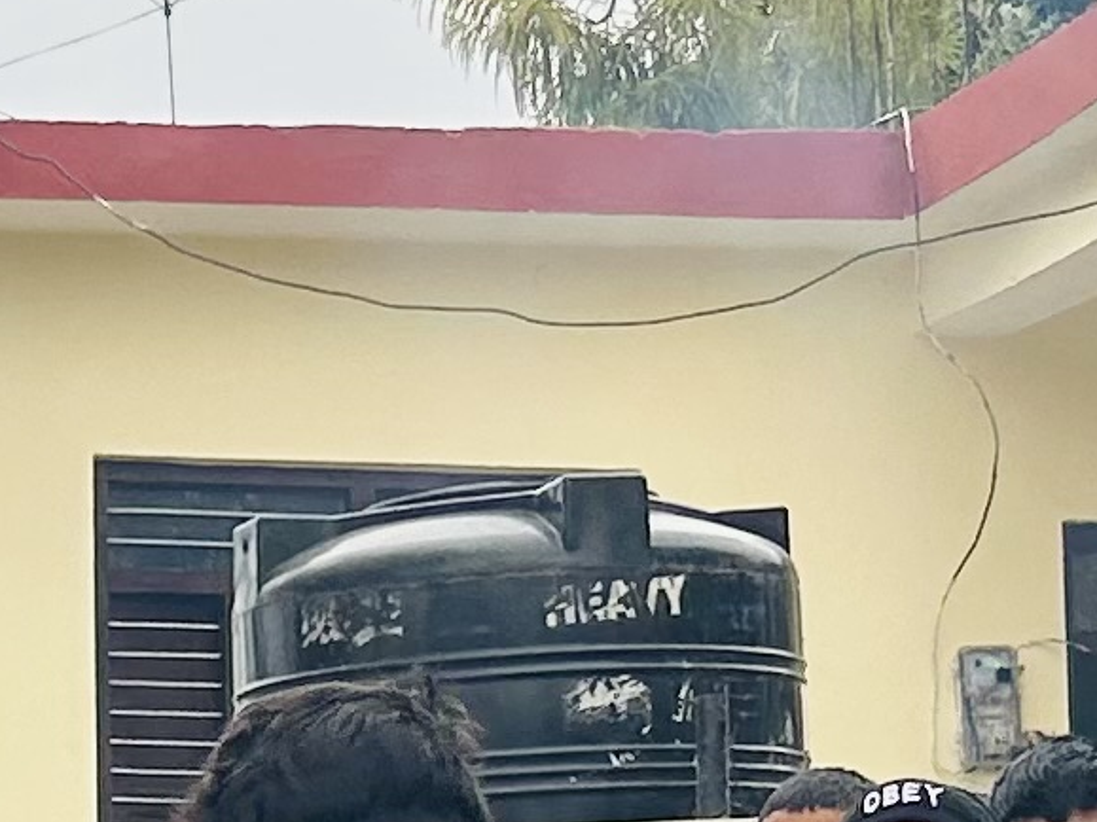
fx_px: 5735
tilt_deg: +4.9
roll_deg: +0.8
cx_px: -525
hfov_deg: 10.6
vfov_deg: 8.0
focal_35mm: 181
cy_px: 1231
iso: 50
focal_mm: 5.7
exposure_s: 1/383
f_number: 1.5
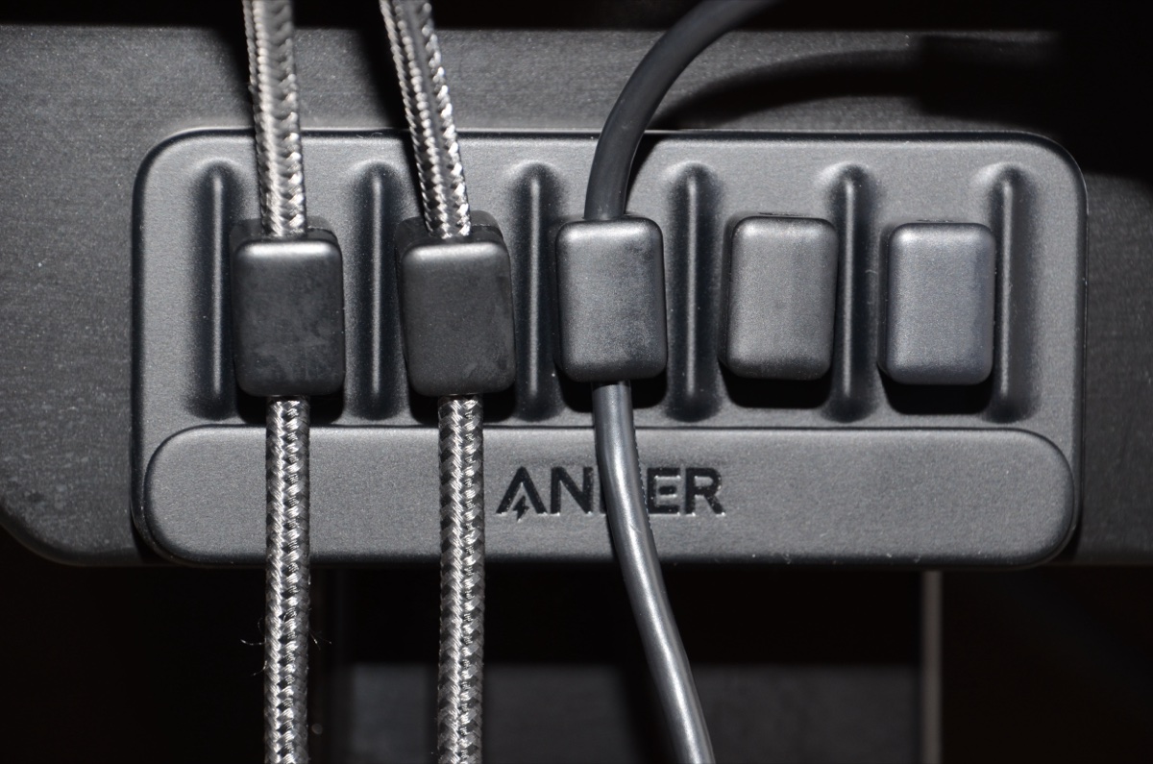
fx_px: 14384
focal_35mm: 450
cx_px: 576
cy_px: 382
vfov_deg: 3.0
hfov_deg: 4.6
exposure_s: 1/125
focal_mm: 300
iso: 400
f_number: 8
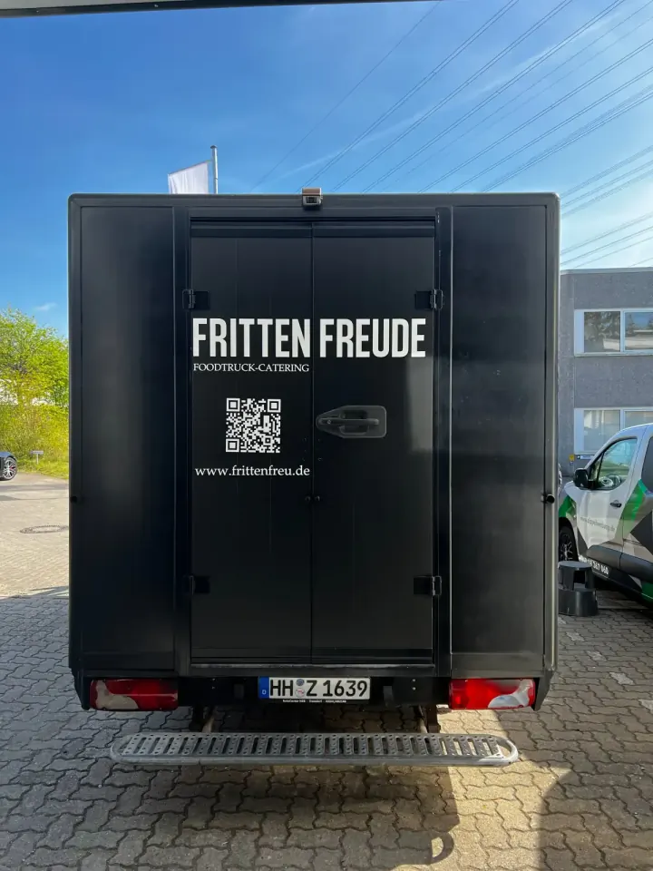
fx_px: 654
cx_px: 326
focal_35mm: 26
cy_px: 436
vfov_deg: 67.3
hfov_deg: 53.1
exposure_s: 1/1009
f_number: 1.5
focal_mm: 5.7
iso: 50
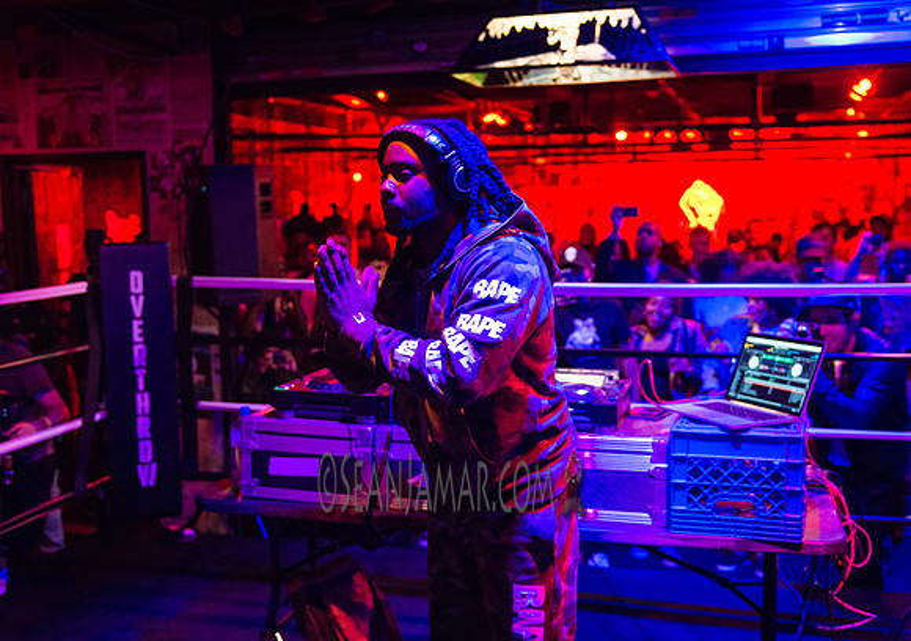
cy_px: 316
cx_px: 463
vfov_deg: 34.9
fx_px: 1019
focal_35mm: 40
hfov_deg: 48.2
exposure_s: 1/250
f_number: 2.8
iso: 4000
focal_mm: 35
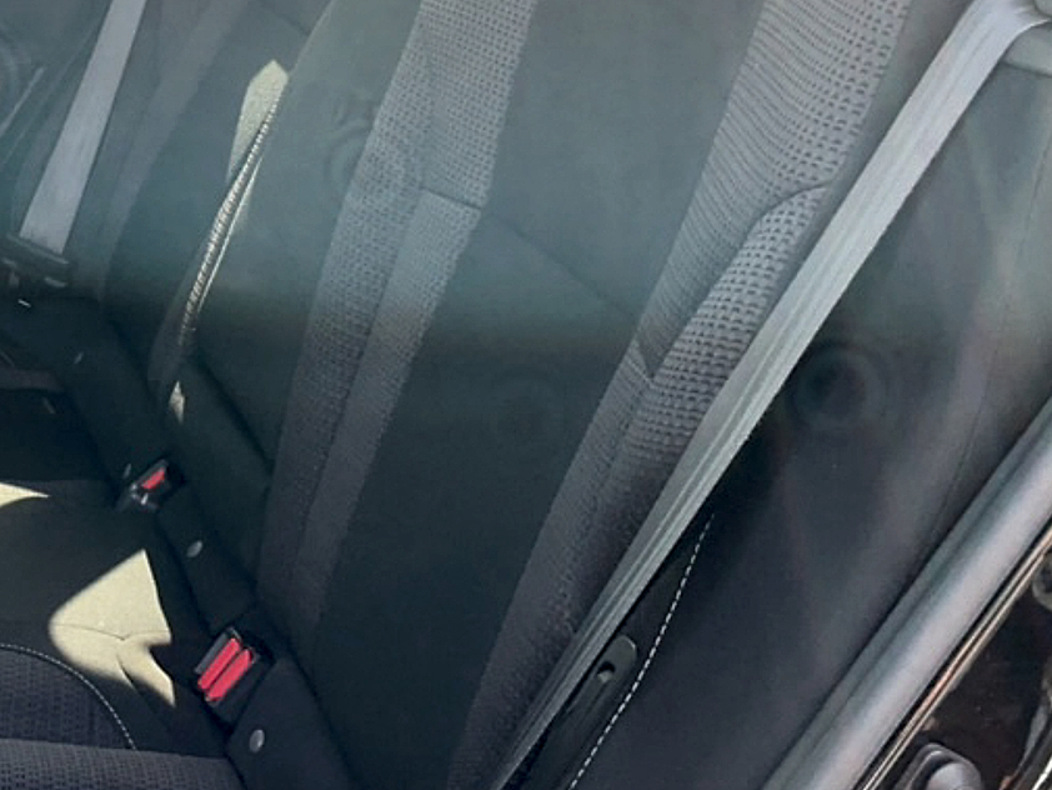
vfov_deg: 25.6
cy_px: 296
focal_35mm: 57
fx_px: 1733
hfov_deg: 32.5
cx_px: 164
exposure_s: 1/120
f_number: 1.8
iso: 50
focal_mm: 3
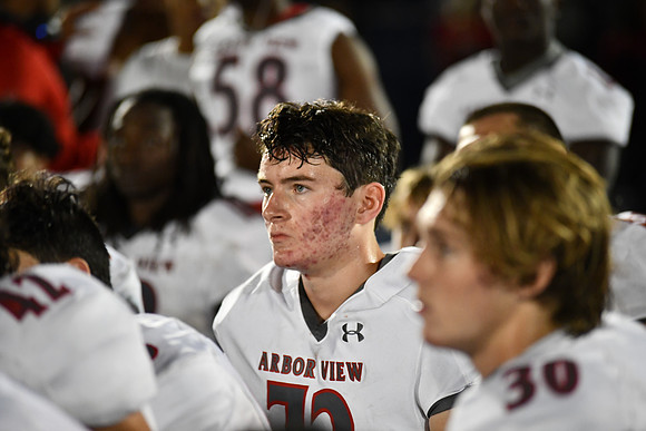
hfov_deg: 10.3
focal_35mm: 200
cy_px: 216
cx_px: 323
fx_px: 3590
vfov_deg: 6.9
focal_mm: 200
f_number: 2.8
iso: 4000
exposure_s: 1/1250
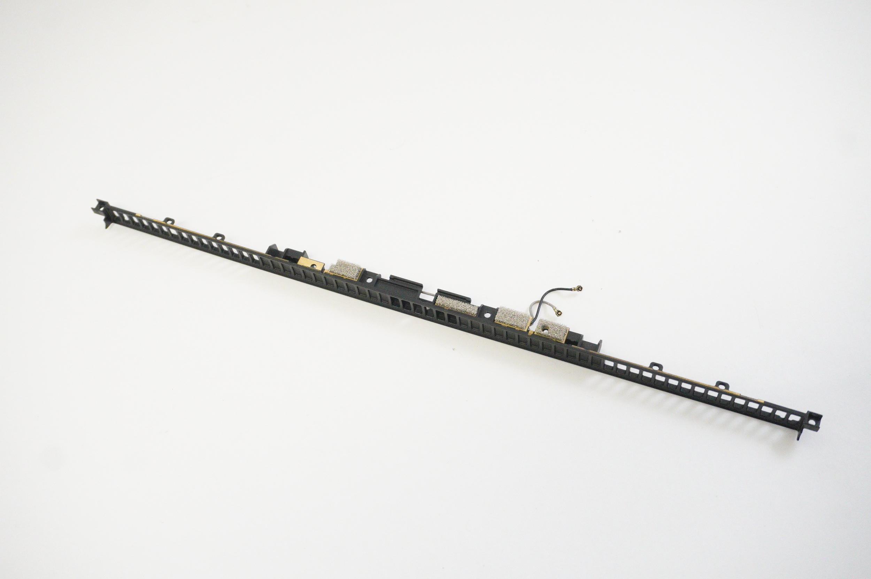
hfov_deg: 49.6
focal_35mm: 39
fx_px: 943
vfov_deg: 34.1
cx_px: 436
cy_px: 290
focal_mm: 26
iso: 6400
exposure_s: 1/250
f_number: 5.6
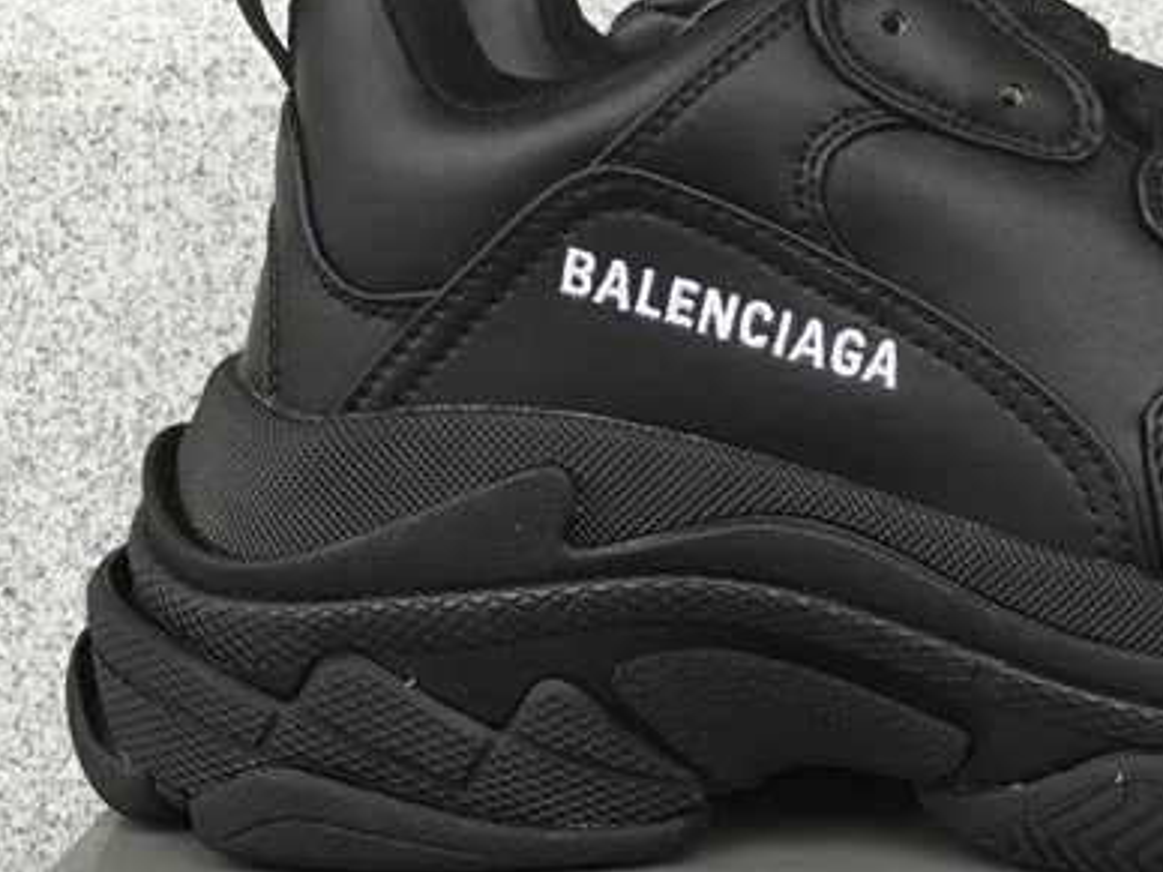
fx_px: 2419
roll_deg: +0.9
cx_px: 953
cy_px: 736
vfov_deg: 20.1
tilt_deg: -19.7
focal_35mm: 72
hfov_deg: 26.5
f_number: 2.4
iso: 32
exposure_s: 1/100
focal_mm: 3.3
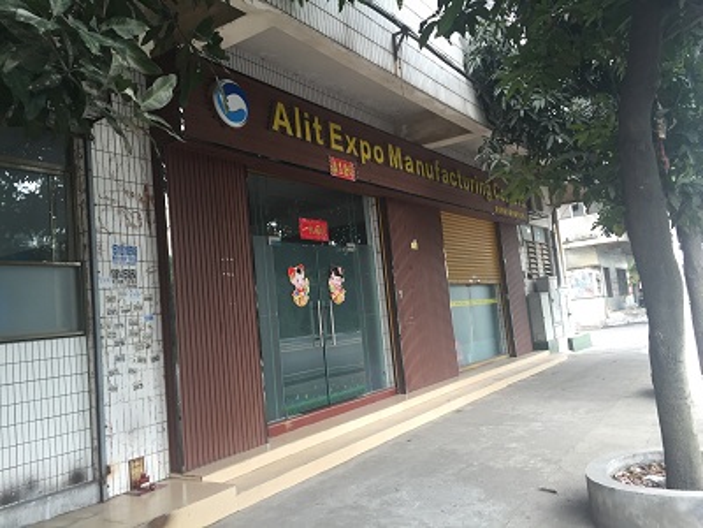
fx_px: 589
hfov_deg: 61.7
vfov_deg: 48.2
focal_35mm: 29
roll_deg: +3.7
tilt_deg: +7.0
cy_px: 264
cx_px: 352
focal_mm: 4.15
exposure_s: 1/100
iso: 50
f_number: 2.2
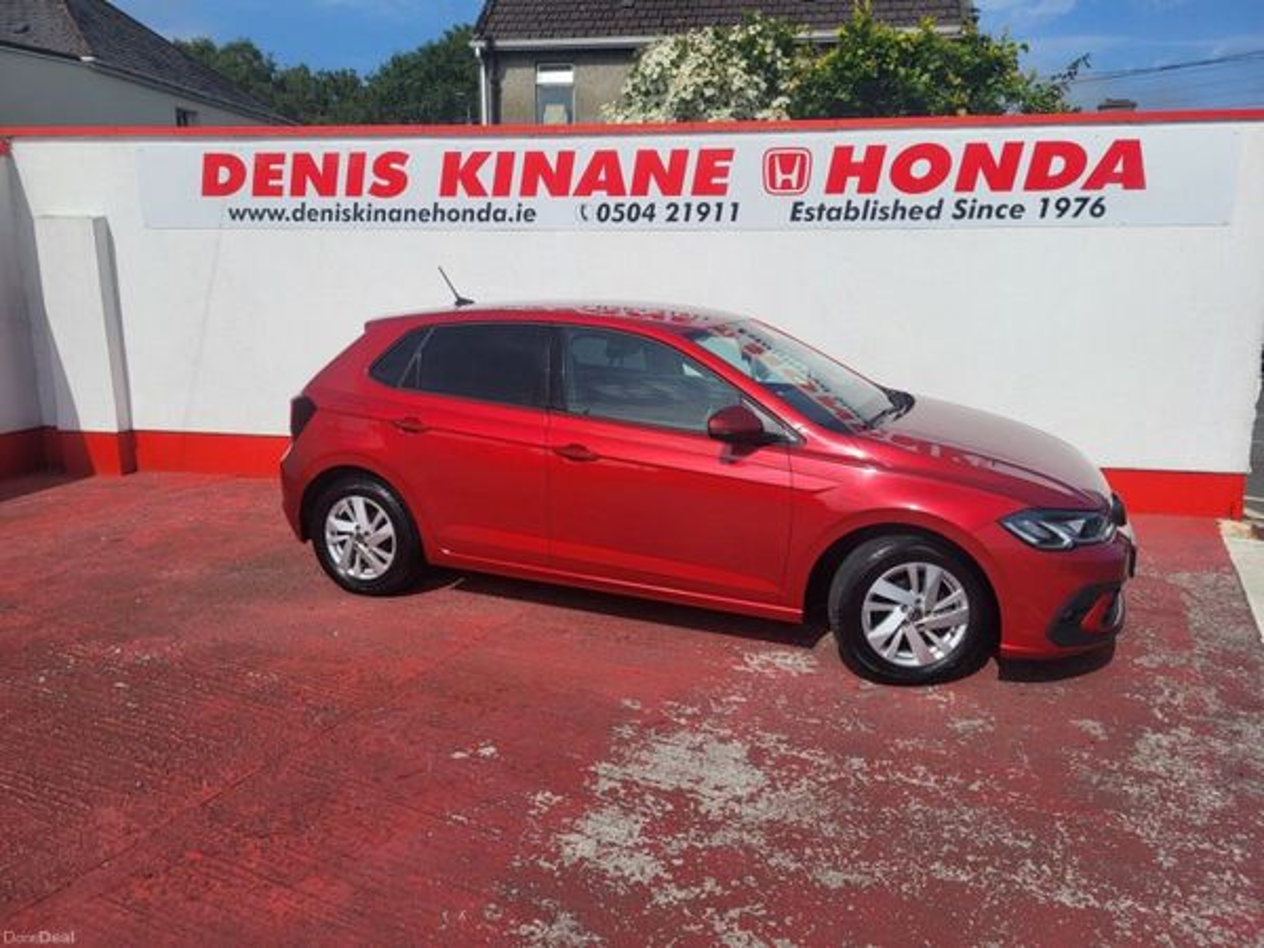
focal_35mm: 26
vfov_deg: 53.1
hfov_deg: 67.3
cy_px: 474
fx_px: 949
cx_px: 632
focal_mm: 5.4
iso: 40
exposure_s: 1/5779
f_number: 1.8
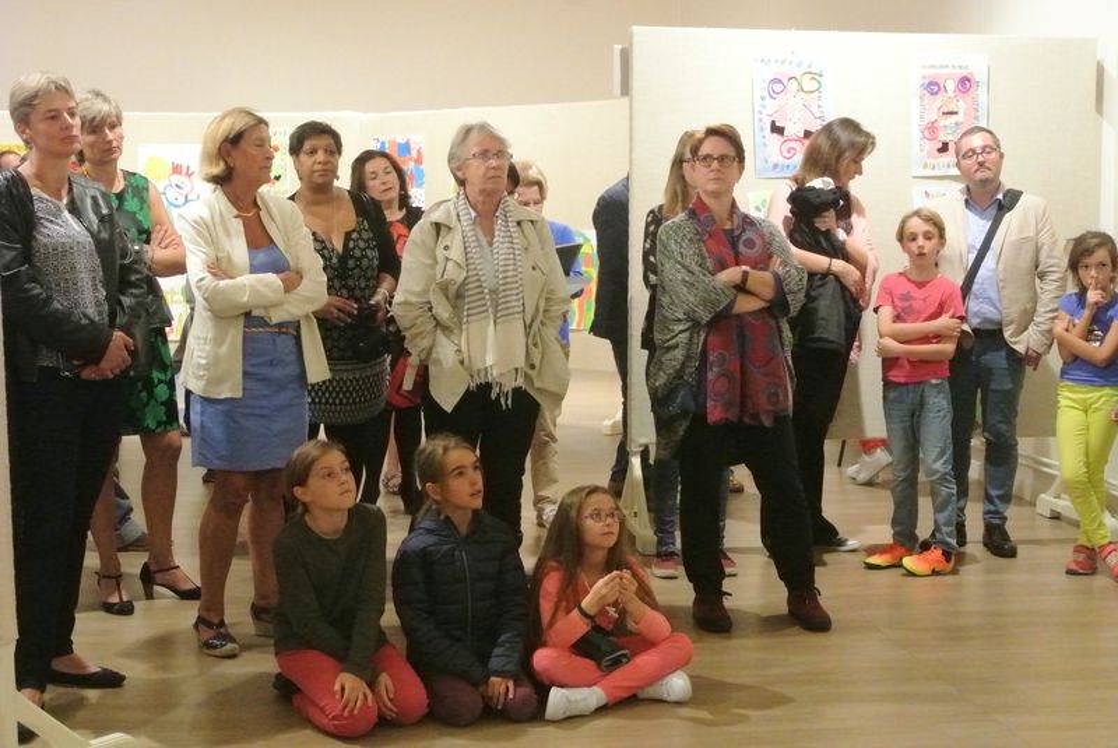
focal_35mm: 51
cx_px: 559
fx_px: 1585
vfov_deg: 26.5
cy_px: 374
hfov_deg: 38.8
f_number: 9
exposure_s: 1/60
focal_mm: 18.9
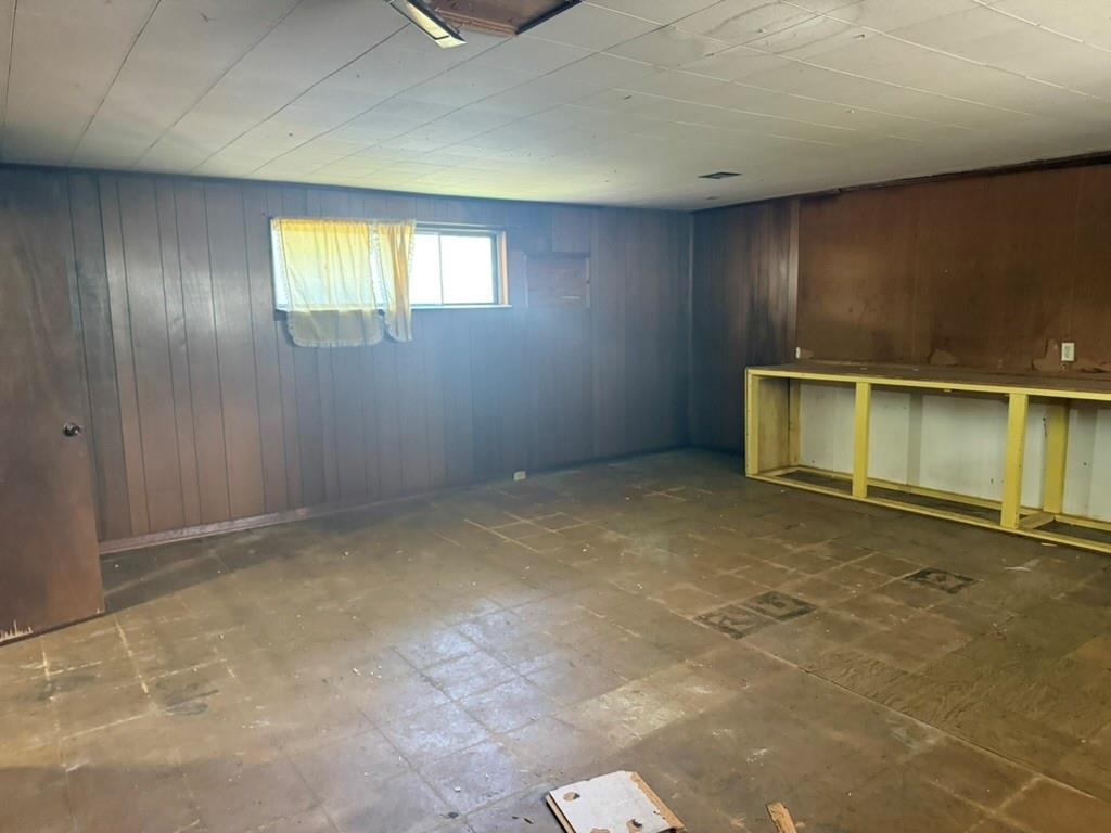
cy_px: 416
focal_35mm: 24
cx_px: 556
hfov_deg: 71.6
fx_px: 770
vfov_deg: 56.8
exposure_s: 1/40
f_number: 1.78
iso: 800
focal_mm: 6.76
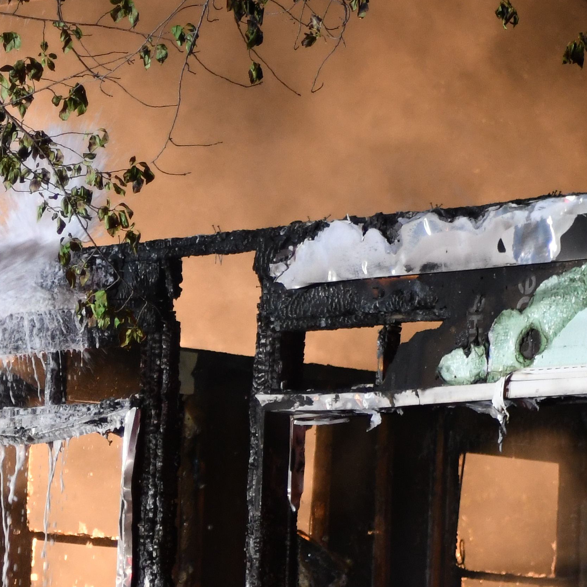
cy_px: 367
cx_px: -140
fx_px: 4478
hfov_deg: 7.4
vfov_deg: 7.5
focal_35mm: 233
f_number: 2.8
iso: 1600
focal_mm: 55
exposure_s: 1/125
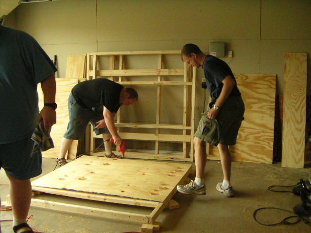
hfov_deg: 50.1
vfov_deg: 38.7
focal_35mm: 37
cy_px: 116
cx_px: 156
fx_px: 332
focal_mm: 4.8
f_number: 2.8
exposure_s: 1/350
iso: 400
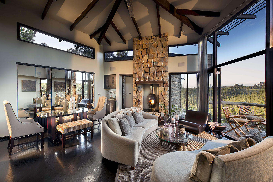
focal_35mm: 14
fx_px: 106
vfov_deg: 81.3
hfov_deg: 104.2
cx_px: 136
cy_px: 91
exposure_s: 1/10
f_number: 8
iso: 200
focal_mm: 14
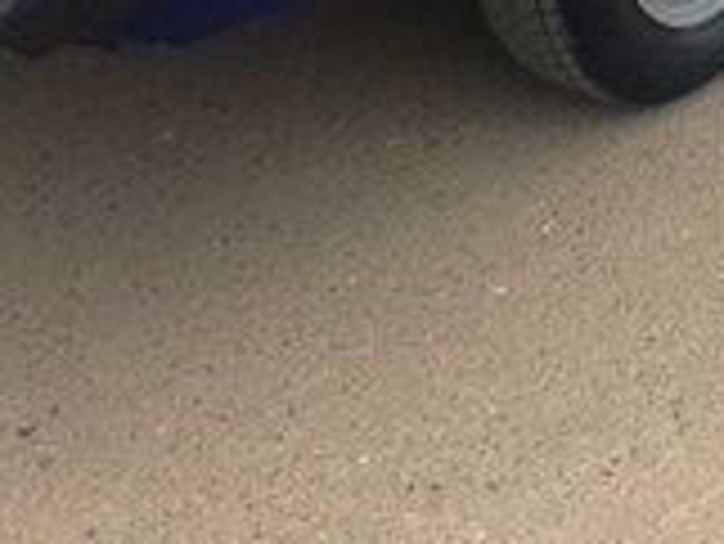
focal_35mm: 119
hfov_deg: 16.5
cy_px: -398
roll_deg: -0.9
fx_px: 2491
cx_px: 504
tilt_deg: -16.5
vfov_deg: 11.6
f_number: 2.2
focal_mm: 4.15
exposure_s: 1/102
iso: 32
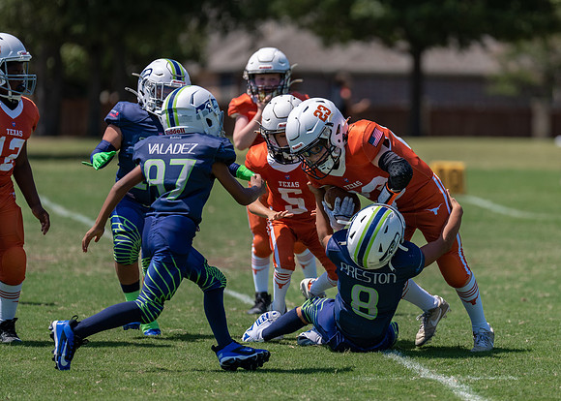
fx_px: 4617
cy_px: 182
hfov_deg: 6.9
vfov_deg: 5.0
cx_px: 387
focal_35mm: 290
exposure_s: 1/2000
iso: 100
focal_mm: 200
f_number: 2.8
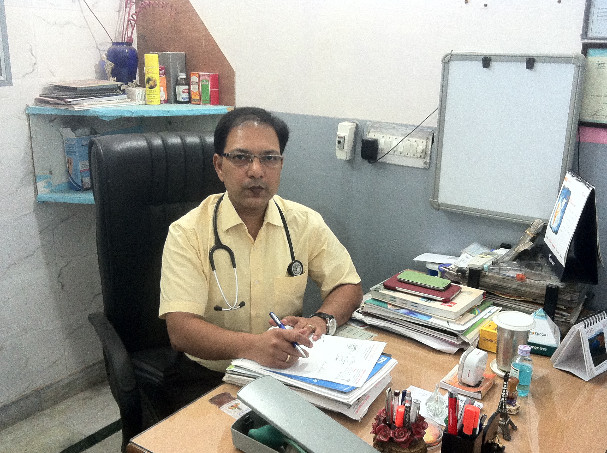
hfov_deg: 47.9
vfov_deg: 36.7
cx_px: 299
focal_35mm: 39
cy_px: 248
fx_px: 683
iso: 160
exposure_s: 1/15
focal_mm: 3.85
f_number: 2.8
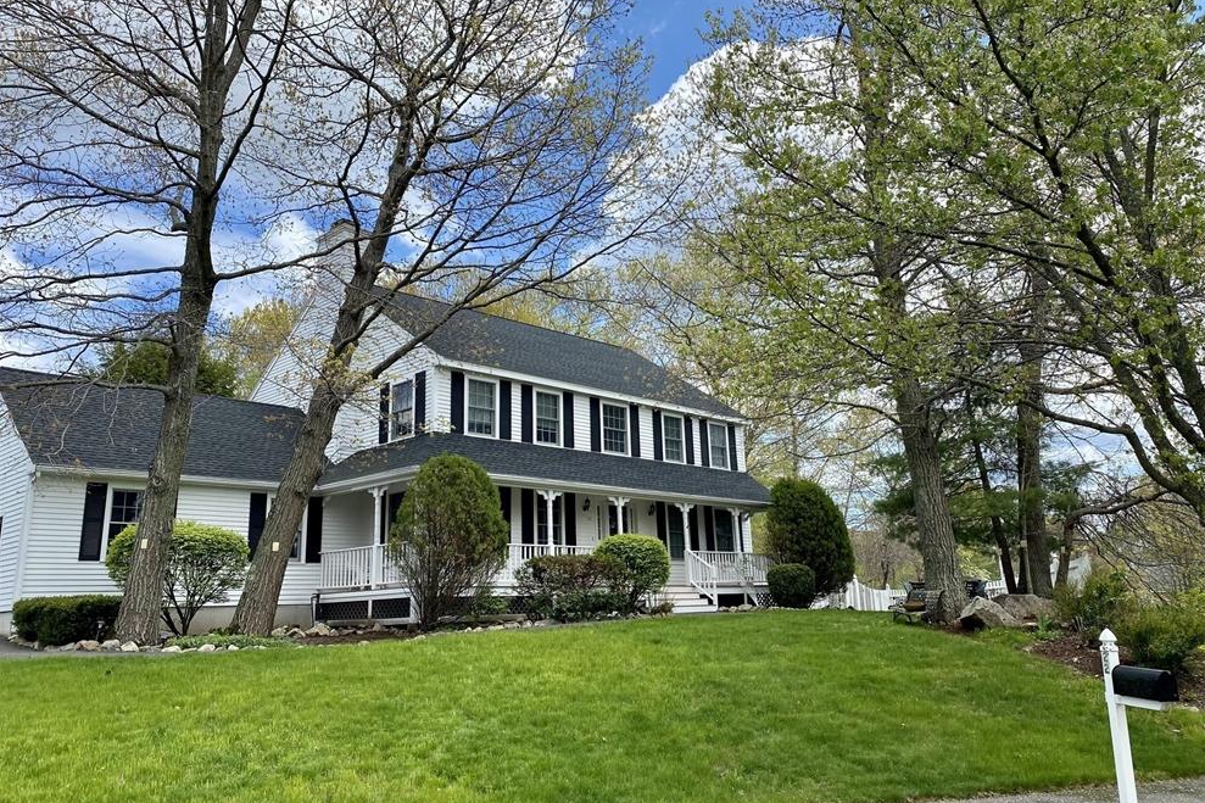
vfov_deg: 46.3
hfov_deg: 65.5
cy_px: 359
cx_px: 623
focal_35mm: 28
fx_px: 937
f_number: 1.8
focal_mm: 4.25
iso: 32
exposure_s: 1/1808
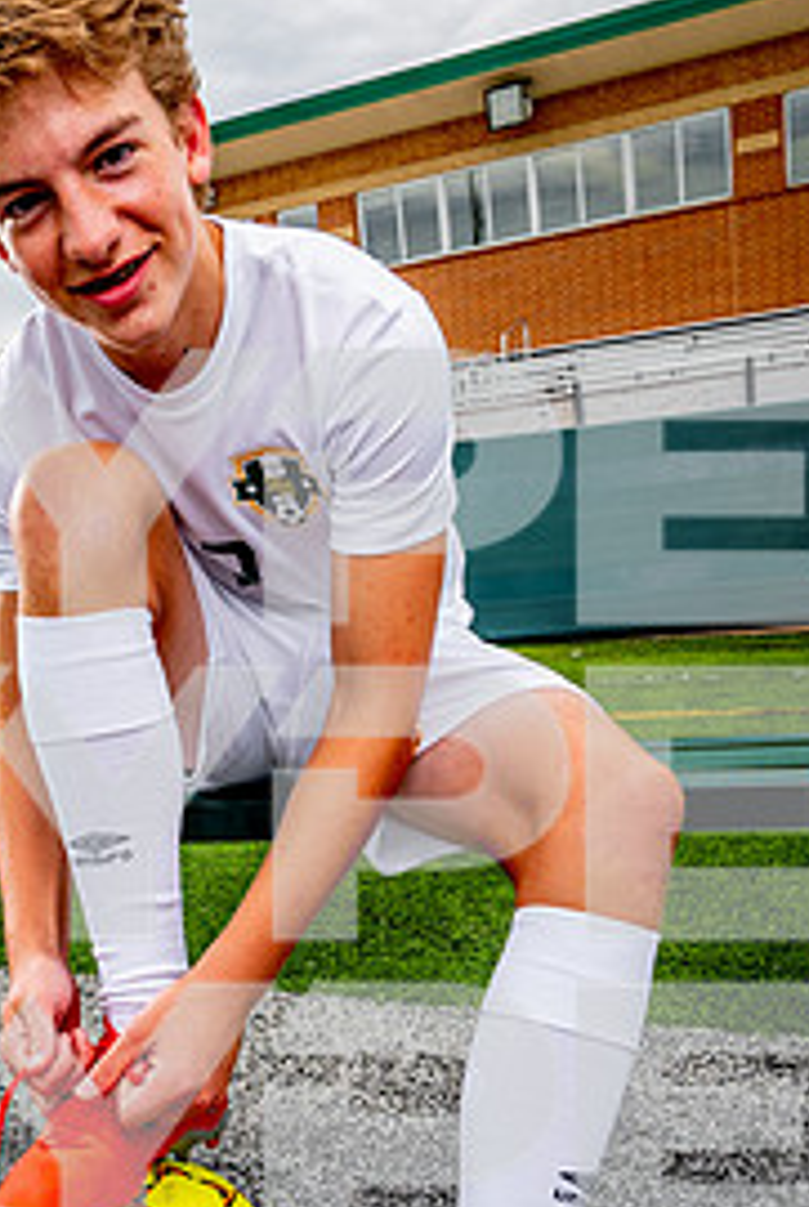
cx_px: 221
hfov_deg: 33.0
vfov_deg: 47.6
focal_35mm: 40
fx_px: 1343
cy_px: 805
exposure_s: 1/125
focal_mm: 24
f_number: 6.7
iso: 100
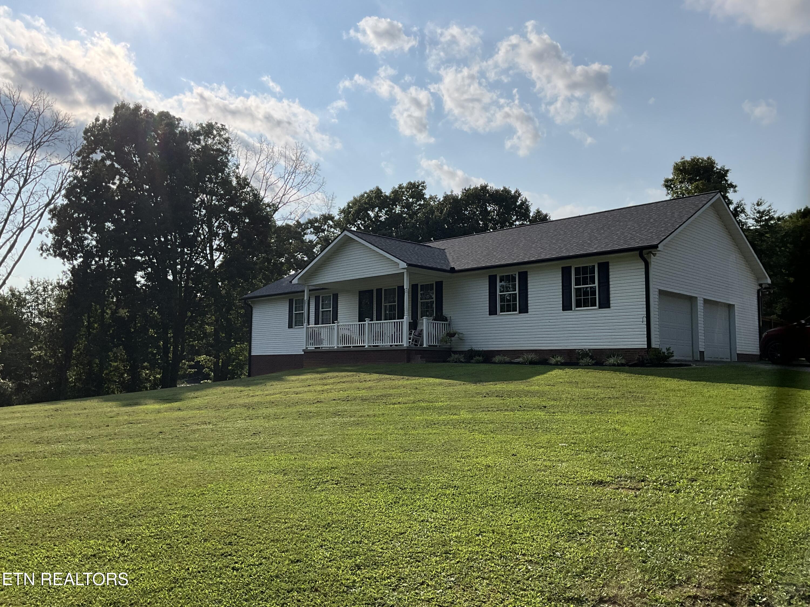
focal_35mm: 29
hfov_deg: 61.7
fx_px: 679
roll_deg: -1.0
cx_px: 405
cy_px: 304
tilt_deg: +5.6
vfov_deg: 48.2
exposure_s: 1/4405
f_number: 1.8
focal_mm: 3
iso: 25
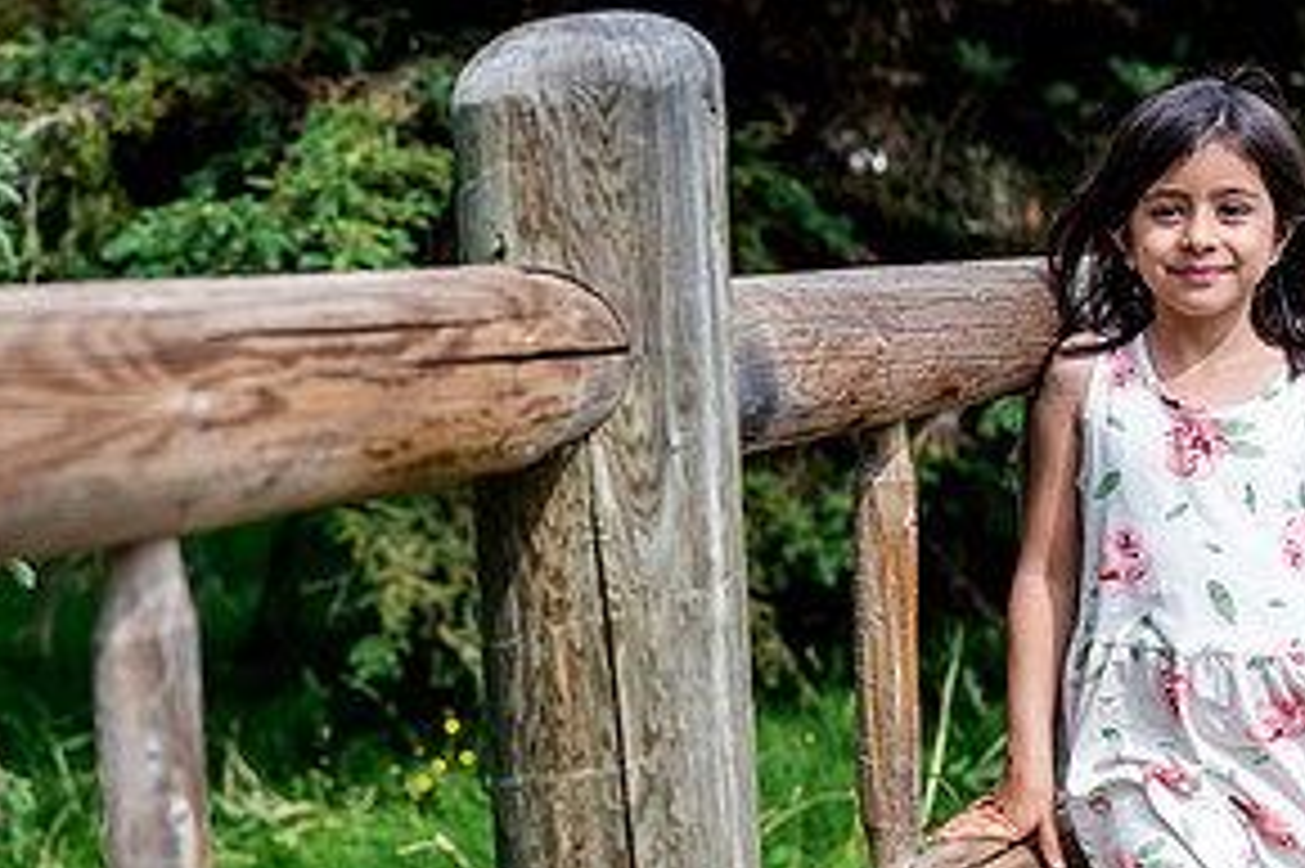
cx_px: 387
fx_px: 2536
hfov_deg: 28.6
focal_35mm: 70
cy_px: 573
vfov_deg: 19.4
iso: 200
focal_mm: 35
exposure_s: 1/2500
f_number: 2
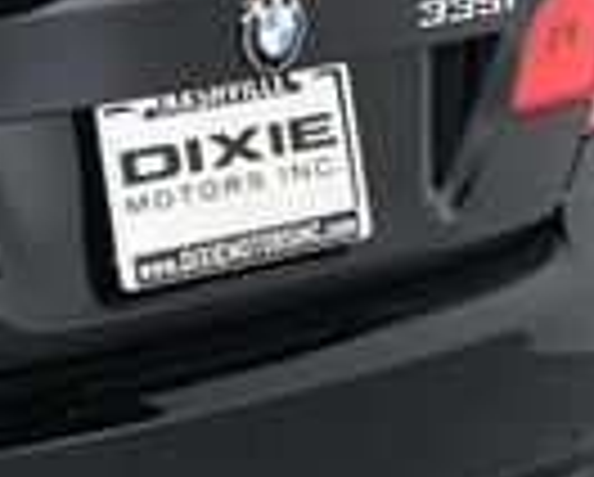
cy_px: 158
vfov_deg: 8.5
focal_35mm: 182
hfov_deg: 9.7
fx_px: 3204
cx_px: -688
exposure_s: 1/160
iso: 100
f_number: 9
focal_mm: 27
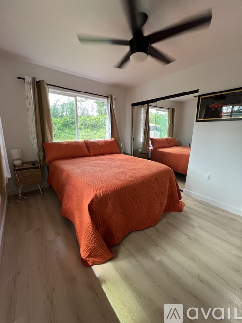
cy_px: 162
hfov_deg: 89.9
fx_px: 121
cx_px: 121
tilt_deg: -12.6
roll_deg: -1.0
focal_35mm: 13
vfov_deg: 106.2
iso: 100
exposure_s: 1/99
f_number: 1.8
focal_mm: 1.57
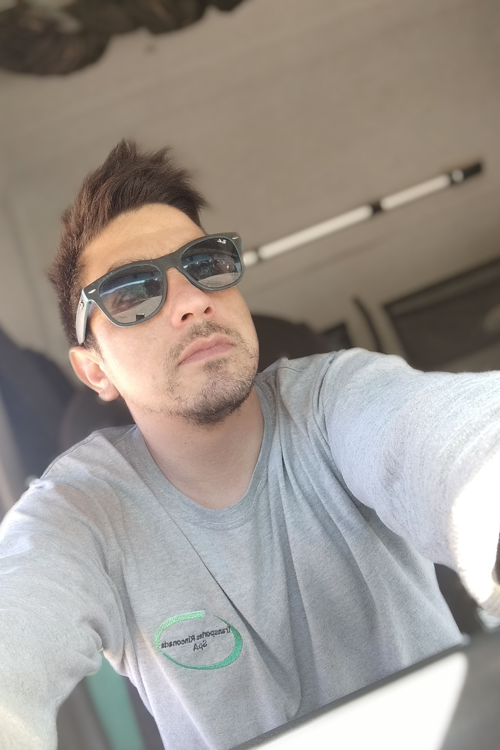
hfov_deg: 59.5
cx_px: 240
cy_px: 376
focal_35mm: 21
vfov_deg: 81.2
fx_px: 437
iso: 80
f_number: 2.45
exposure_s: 1/120
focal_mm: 3.48
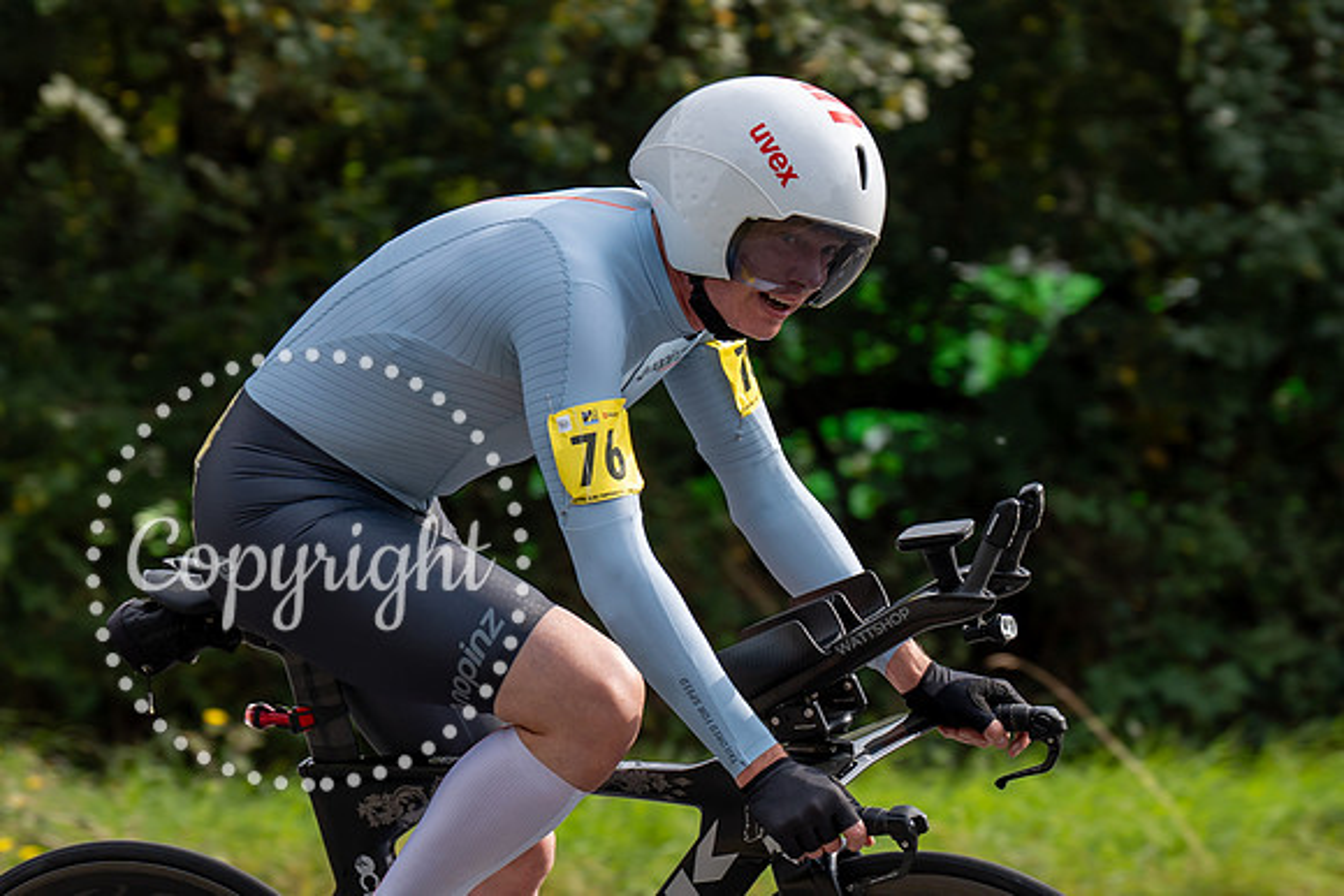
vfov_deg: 6.1
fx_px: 8472
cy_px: 470
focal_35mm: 227
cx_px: 585
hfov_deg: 9.1
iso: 100
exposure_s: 1/1000
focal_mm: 107
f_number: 4
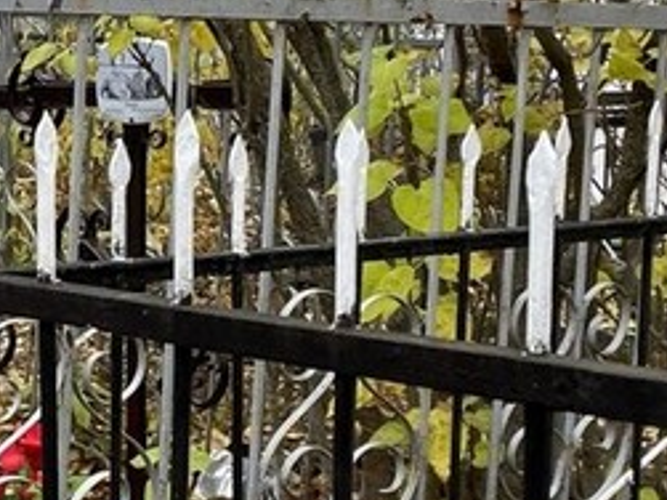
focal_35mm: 106
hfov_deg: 17.9
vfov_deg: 13.9
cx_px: -66
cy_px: 322
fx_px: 2041
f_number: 1.6
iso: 32
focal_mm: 4.2
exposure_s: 1/164
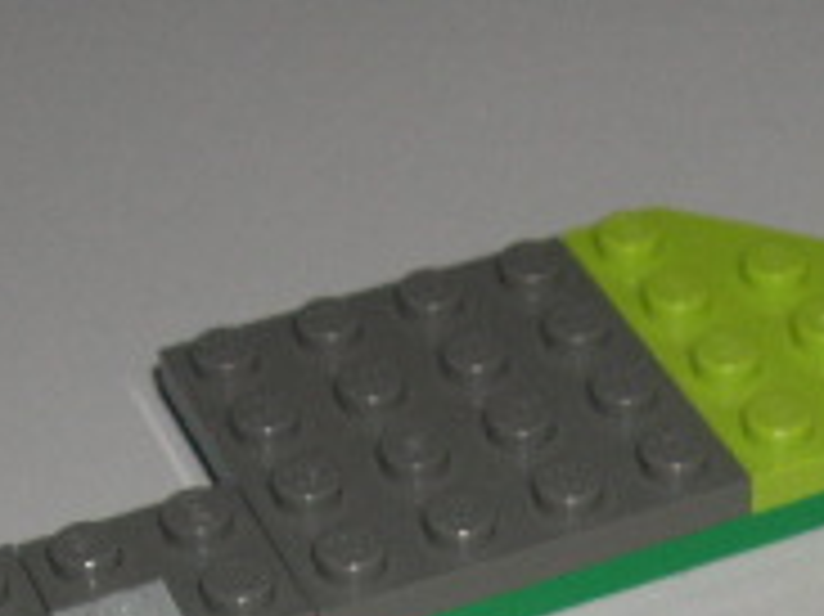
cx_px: 450
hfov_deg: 14.8
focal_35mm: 133
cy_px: 895
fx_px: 3164
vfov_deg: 10.8
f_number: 7.6
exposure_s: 1/60
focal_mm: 8
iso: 100
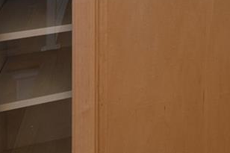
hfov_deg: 21.4
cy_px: -208
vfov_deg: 13.3
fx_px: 498
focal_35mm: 78
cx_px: 355
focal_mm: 10
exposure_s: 1/4
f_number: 8
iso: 160
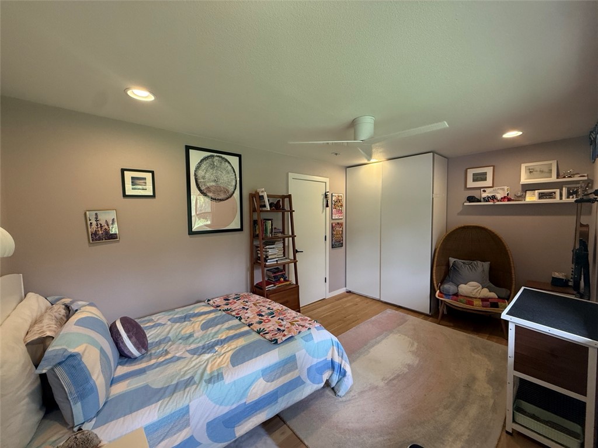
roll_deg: +0.6
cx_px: 299
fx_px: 242
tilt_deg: -3.2
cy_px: 224
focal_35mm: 14
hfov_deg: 102.1
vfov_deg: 85.7
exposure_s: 1/99
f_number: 2.2
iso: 200
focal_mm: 2.22
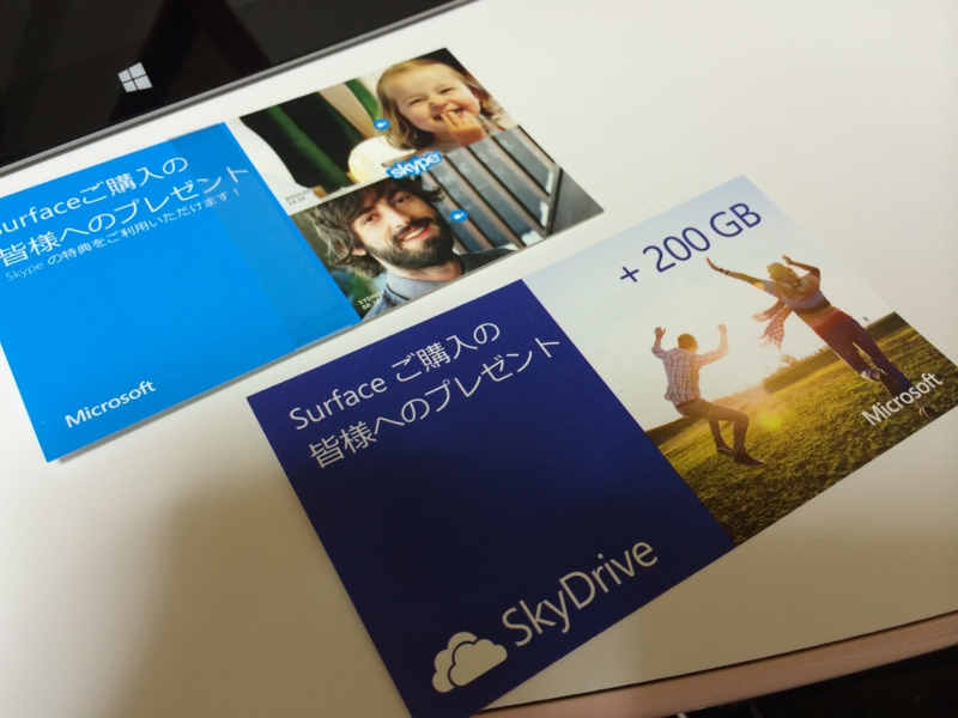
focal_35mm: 30
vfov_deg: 46.8
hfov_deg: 60.0
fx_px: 830
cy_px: 359
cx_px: 479
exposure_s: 1/30
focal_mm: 4.12
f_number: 2.2
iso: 100
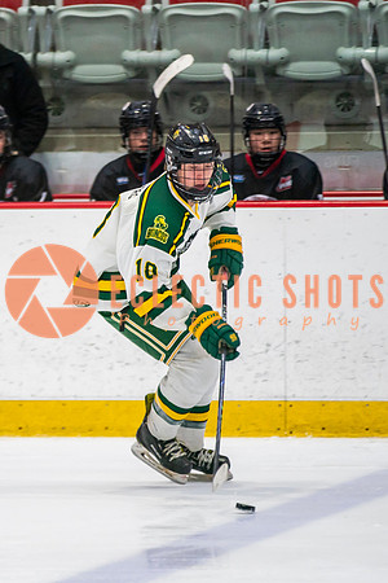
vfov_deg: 5.0
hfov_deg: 3.4
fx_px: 6603
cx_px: 22
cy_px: 290
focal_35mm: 408
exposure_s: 1/640
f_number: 2.8
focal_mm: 185
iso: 800
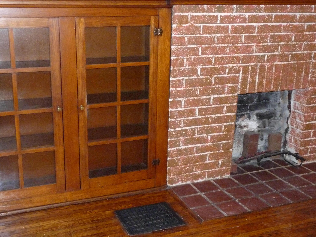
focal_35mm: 48
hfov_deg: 39.7
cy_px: 118
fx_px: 438
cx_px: 158
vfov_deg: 30.3
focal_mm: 8
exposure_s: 1/30
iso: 800
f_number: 4.2
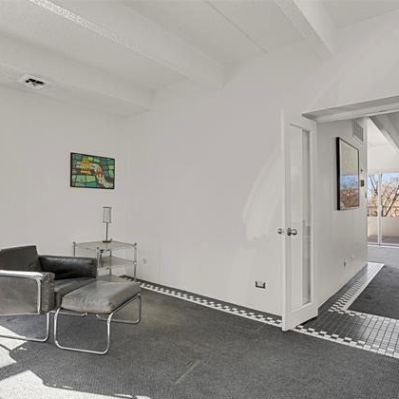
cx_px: 186
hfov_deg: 69.5
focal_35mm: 22
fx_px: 287
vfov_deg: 69.6
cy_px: 201
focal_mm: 17
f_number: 8
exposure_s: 1/1.67
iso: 250
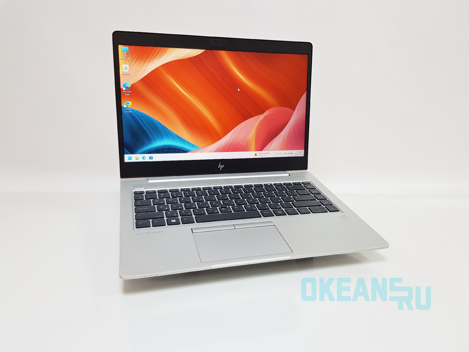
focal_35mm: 26
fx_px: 352
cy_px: 176
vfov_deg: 53.1
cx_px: 234
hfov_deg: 67.3
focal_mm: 4.3
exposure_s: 1/50
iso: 100
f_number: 1.7
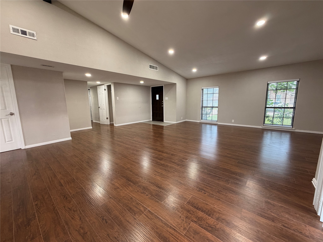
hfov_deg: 102.1
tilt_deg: -8.5
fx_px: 131
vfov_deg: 85.7
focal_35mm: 14
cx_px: 162
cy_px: 121
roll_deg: +1.4
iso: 250
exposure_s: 1/60
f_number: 2.2
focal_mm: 2.22
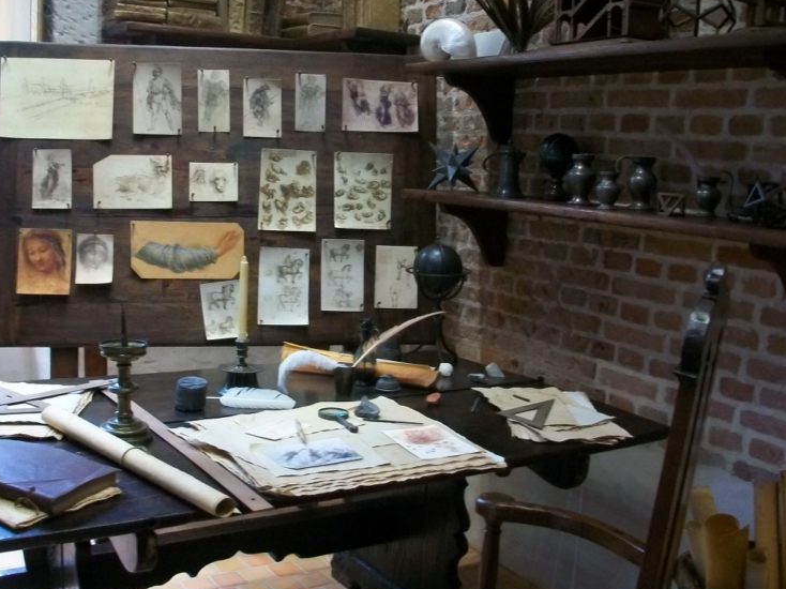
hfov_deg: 45.6
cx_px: 332
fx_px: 931
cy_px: 297
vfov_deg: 35.1
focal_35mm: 41
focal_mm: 5.7
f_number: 2.8
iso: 160
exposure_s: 1/40
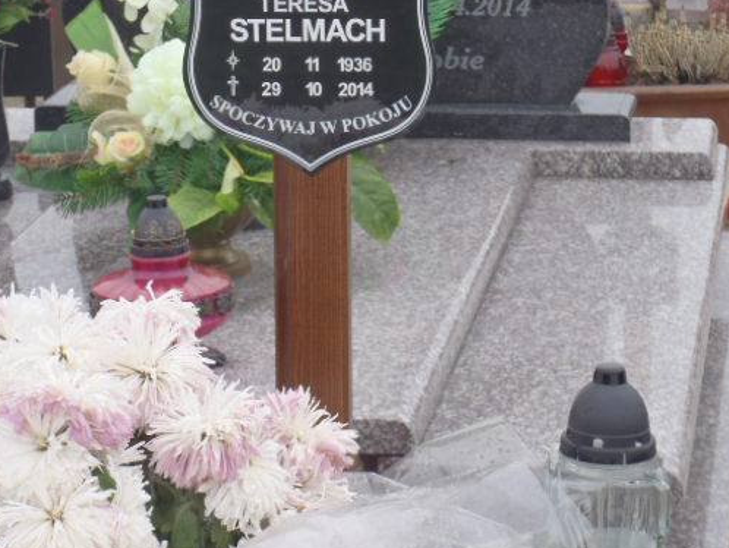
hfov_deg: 15.0
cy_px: 205
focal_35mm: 131
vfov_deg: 11.3
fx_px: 2760
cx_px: 344
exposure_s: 1/100
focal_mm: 18.2
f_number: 5.1
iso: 125
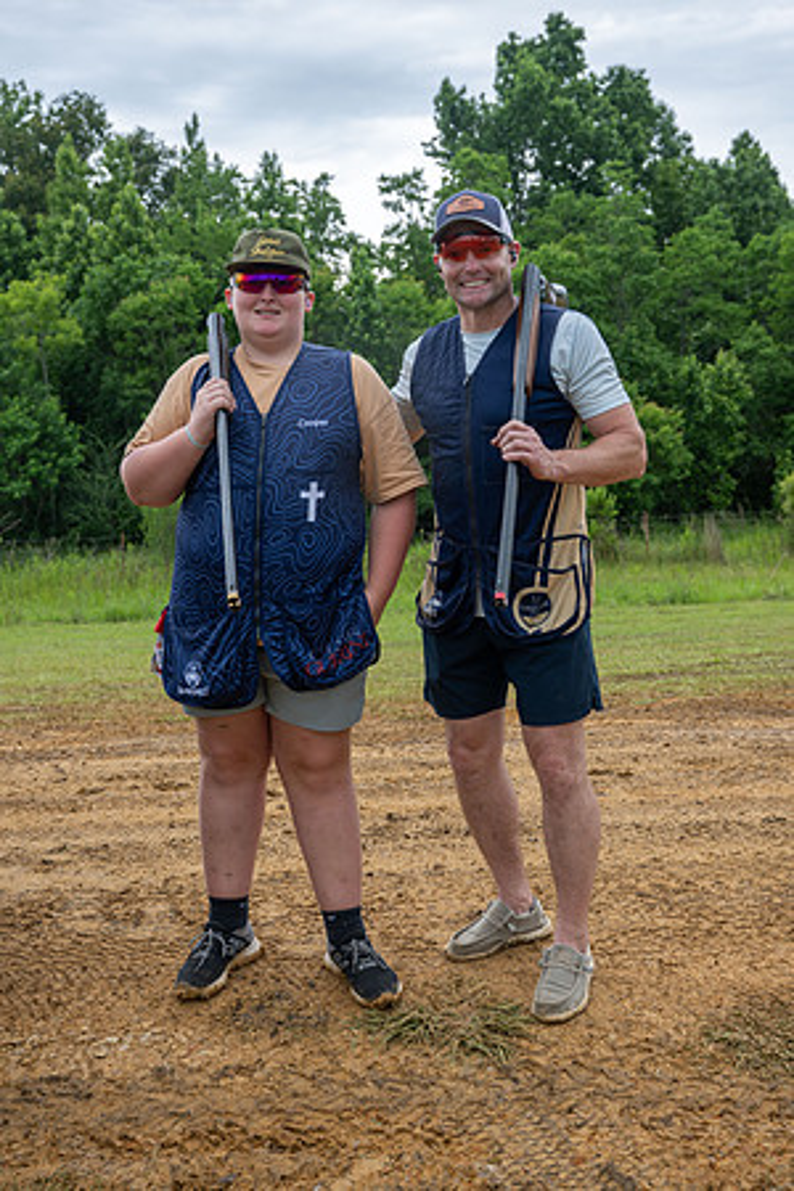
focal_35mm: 42
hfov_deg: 31.9
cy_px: 596
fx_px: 1389
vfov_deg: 46.4
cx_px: 397
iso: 90
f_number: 5
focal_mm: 42
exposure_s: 1/100
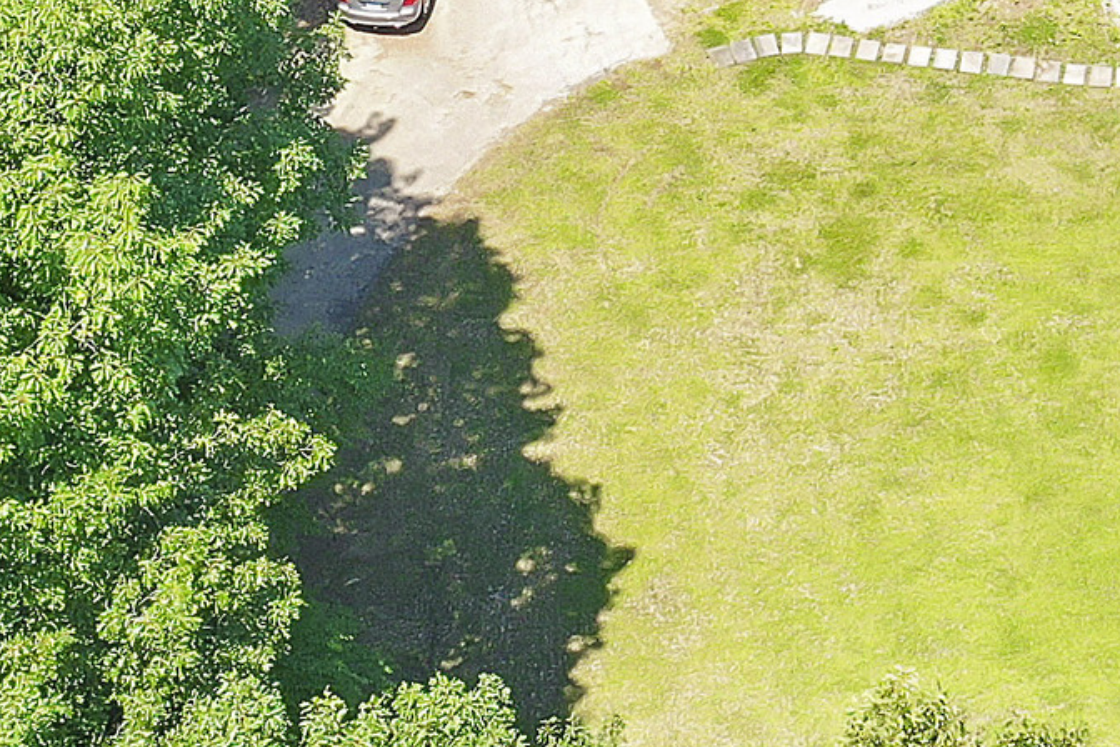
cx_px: 930
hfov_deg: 15.9
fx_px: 3982
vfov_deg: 10.4
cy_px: -374
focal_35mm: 128
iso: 100
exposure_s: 1/200
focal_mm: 10.26
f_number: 4.5
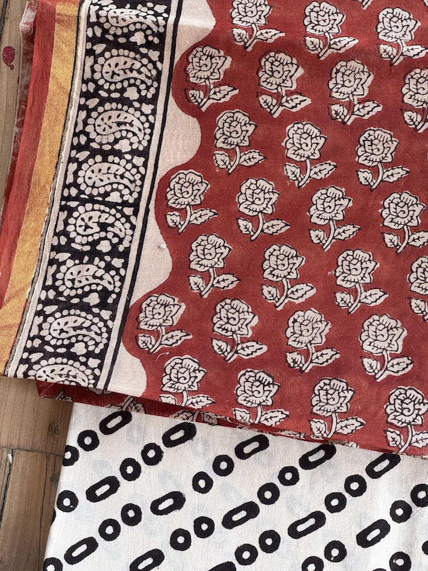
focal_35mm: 77
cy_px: 286
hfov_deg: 19.1
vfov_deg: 25.3
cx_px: 214
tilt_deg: -83.6
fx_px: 1269
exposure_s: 1/99
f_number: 2.8
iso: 80
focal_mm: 9
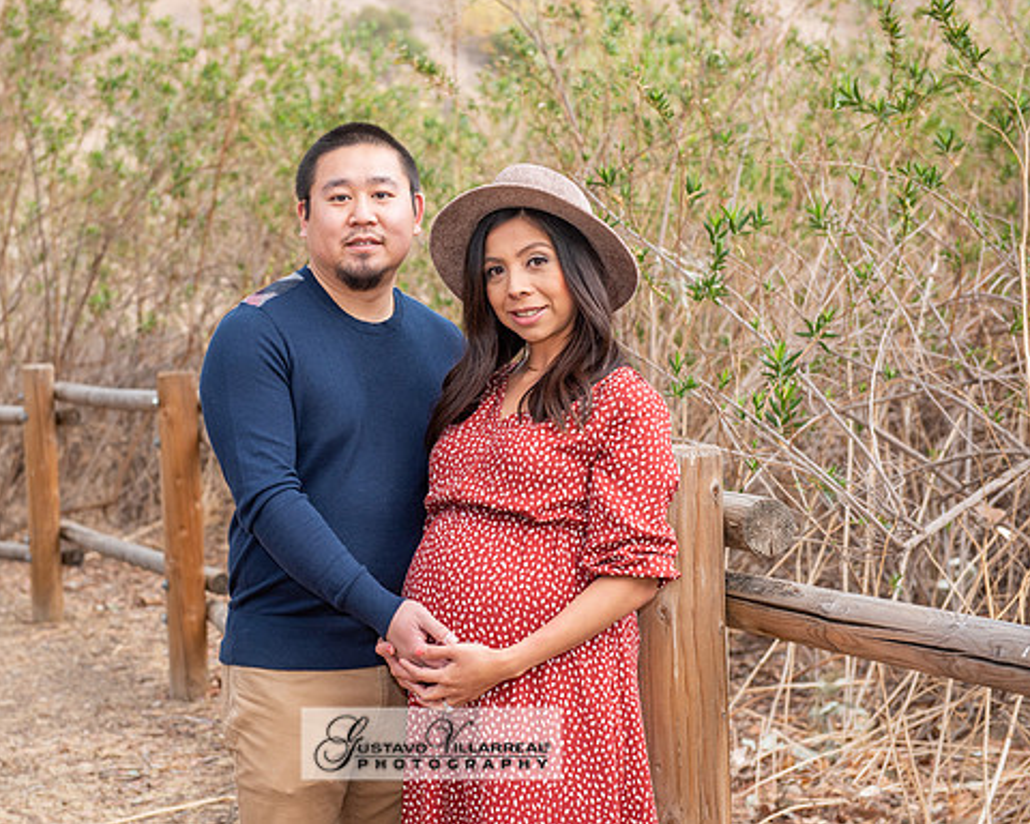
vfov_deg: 22.5
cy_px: 411
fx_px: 2073
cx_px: 431
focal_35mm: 68
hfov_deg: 27.9
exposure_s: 1/125
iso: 320
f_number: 5
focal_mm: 60
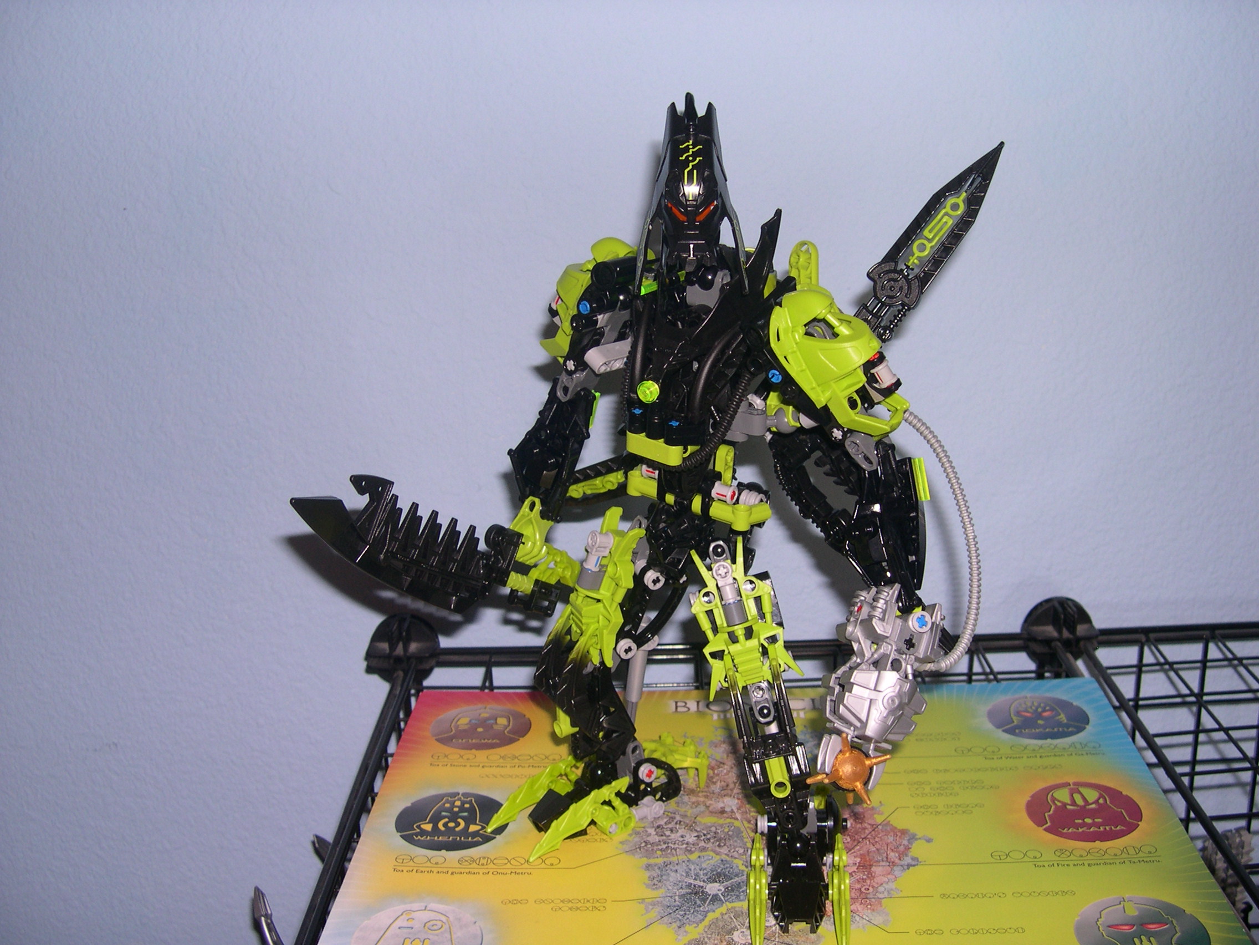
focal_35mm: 38
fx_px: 1382
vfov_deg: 37.7
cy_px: 472
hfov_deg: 49.0
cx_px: 630
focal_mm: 8
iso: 100
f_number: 2.8
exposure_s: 1/60
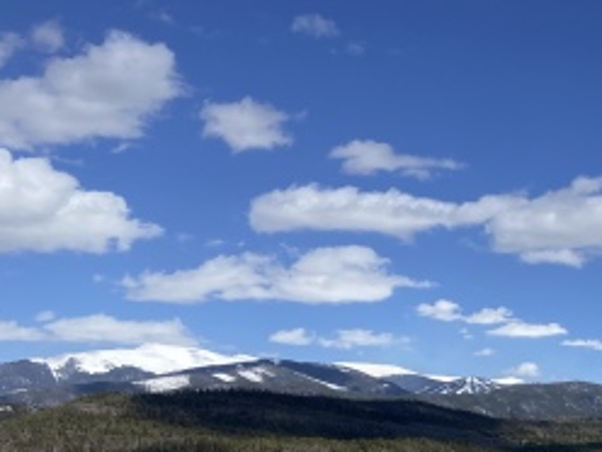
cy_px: 542
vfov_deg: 20.5
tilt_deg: -3.2
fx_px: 1165
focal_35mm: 67
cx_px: 743
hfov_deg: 25.6
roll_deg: -1.1
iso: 32
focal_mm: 4.25
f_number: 1.8
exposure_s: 1/3731
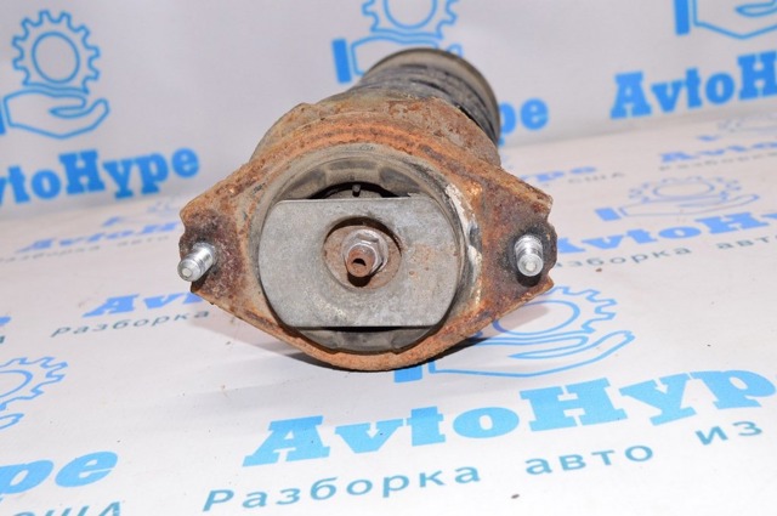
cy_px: 258
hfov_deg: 46.5
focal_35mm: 42
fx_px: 905
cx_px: 388
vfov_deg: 31.8
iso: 1600
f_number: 8
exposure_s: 1/80
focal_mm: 28
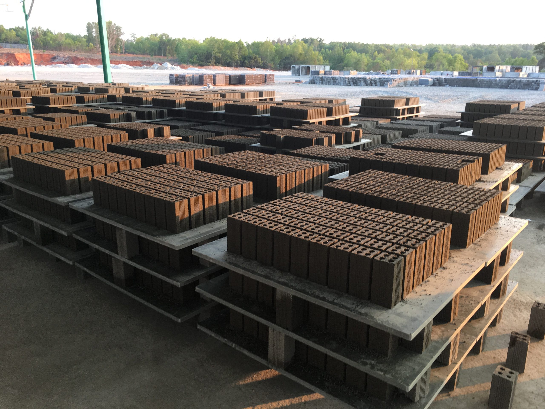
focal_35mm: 29
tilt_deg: -16.3
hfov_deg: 61.7
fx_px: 457
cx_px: 272
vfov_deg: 48.2
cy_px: 204
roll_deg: +0.3
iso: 25
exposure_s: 1/50
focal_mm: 4.15
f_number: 2.2
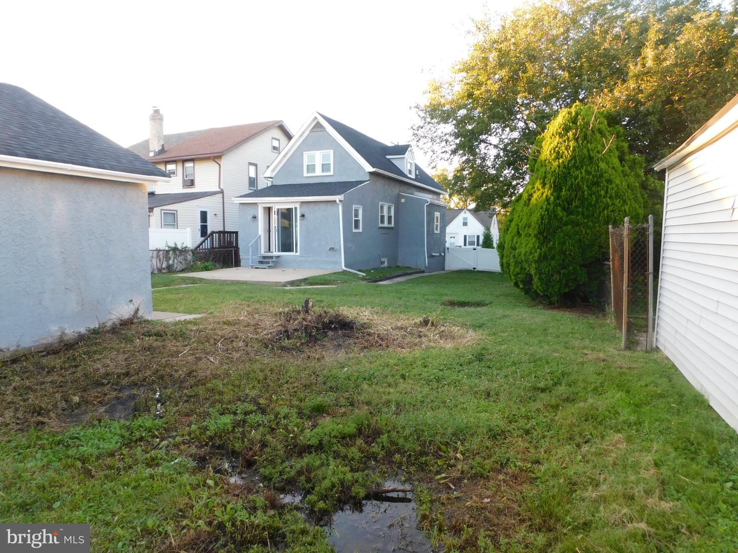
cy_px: 276
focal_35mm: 23
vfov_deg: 58.9
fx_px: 490
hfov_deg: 73.9
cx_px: 369
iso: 125
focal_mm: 4
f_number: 3
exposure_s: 1/80
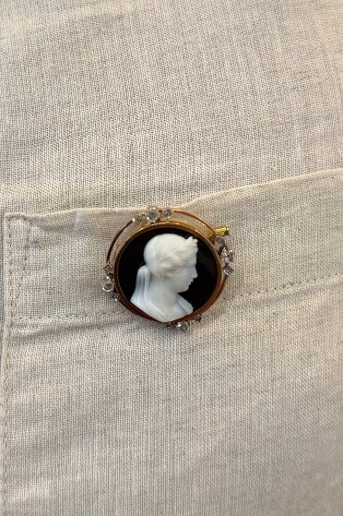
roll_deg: -1.3
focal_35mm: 30
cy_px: 228
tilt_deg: -0.1
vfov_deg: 61.8
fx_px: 429
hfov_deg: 43.6
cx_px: 171
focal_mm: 6.76
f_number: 1.78
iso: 160
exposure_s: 1/100
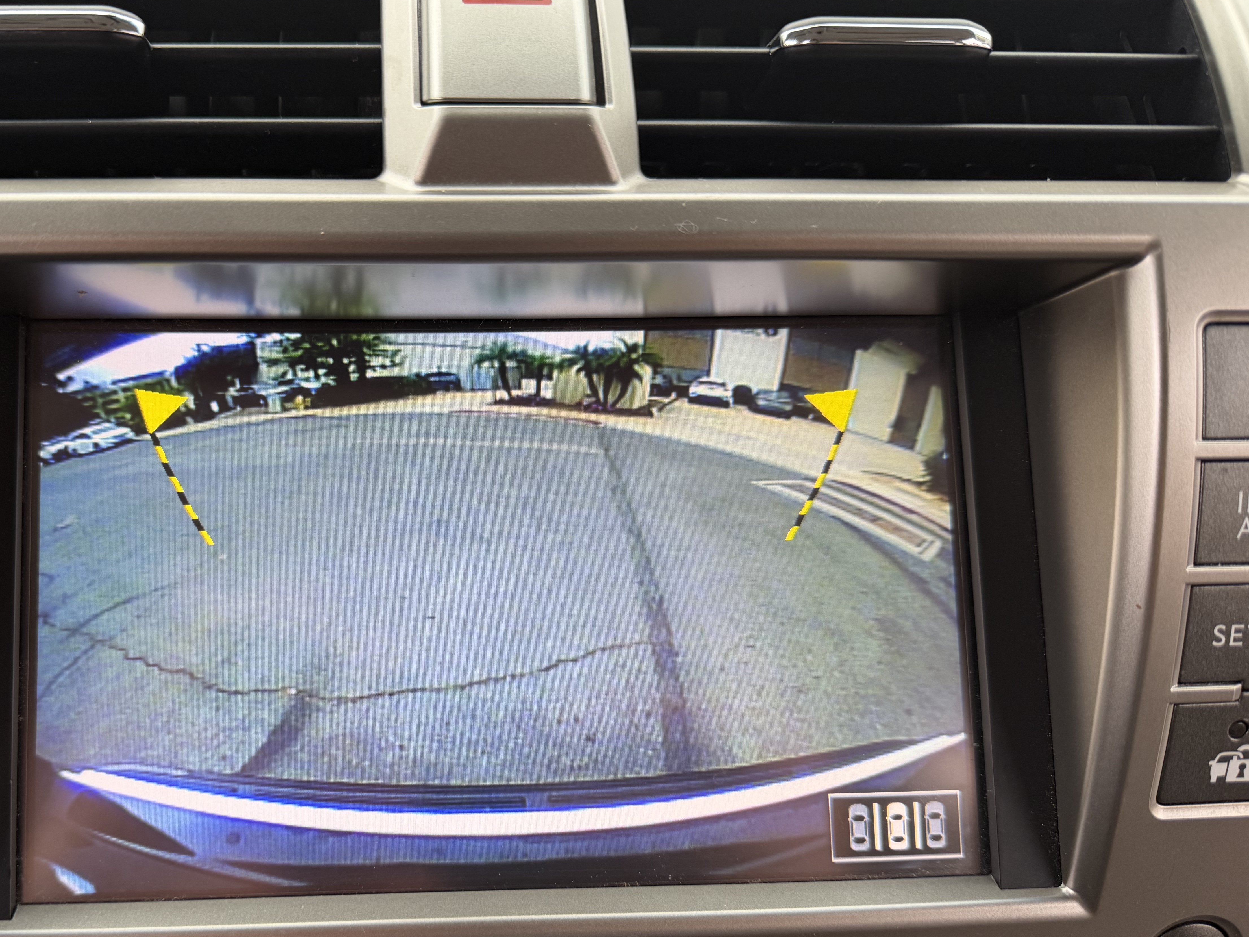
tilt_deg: -24.9
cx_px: 445
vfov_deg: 45.2
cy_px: 561
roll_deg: -0.3
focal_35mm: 31
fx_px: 1119
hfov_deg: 57.4
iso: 100
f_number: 1.78
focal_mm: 6.76
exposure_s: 1/105
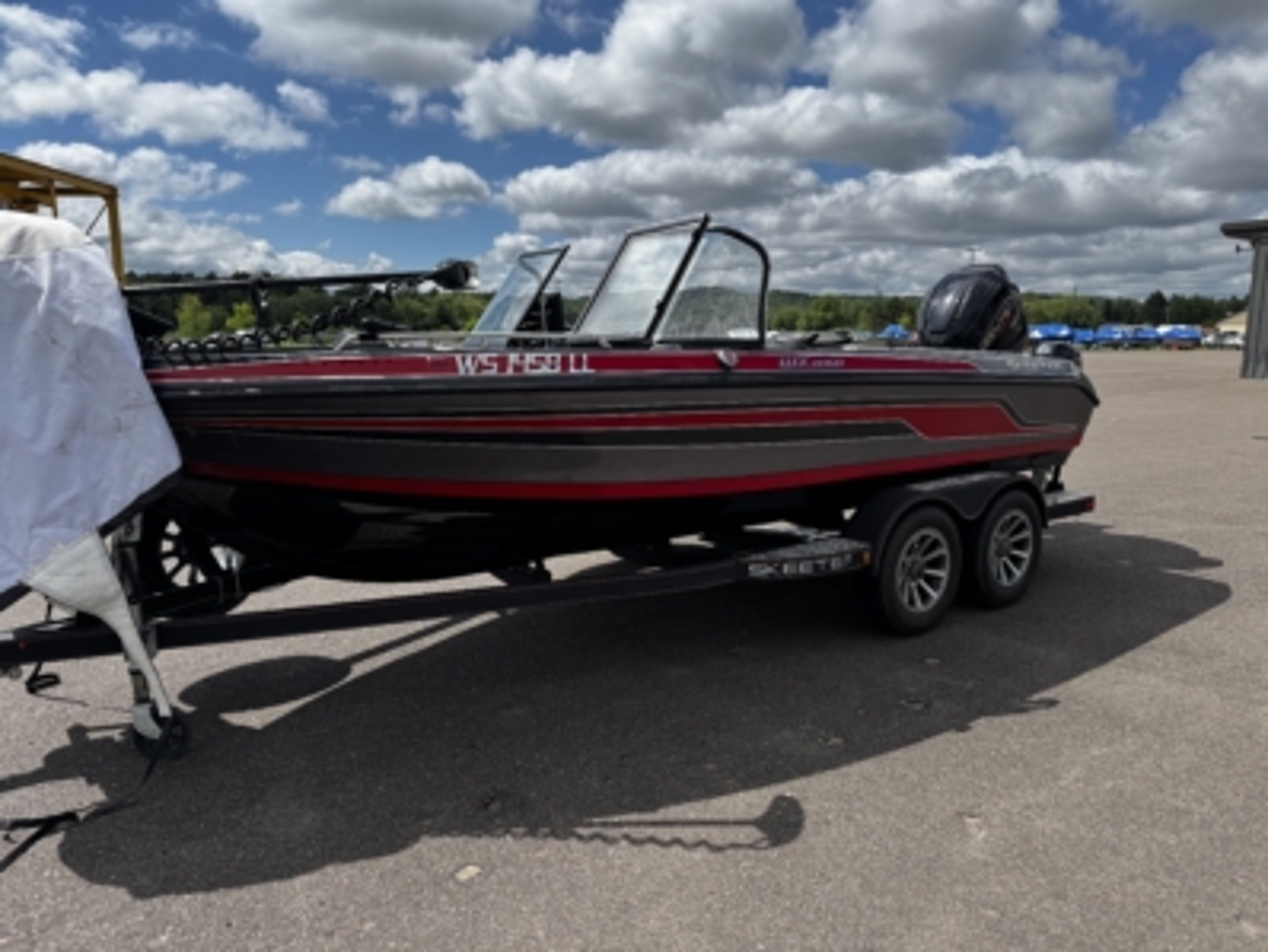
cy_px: 476
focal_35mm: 24
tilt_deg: -9.5
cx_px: 634
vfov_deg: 56.9
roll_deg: +0.2
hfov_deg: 71.6
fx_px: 880
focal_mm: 6.76
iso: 80
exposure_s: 1/4950
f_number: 1.78
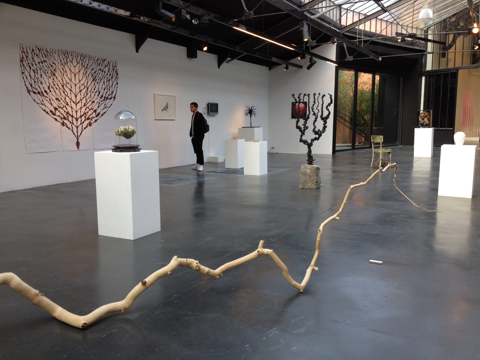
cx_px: 240
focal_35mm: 35
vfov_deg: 40.7
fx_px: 485
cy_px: 180
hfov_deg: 52.6
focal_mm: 4.28
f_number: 2.4
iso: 64
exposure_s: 1/120
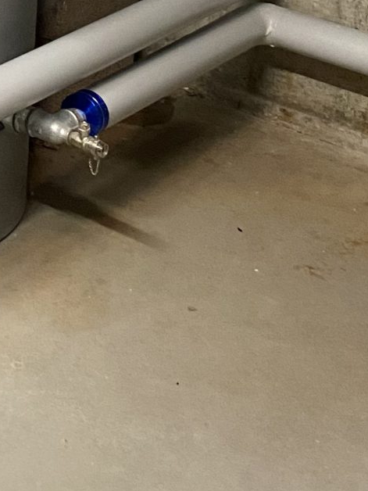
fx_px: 1503
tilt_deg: -10.4
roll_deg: -1.6
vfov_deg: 16.5
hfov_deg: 13.1
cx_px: -198
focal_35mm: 106
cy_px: -292
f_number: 1.8
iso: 500
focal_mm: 4.25
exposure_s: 1/50
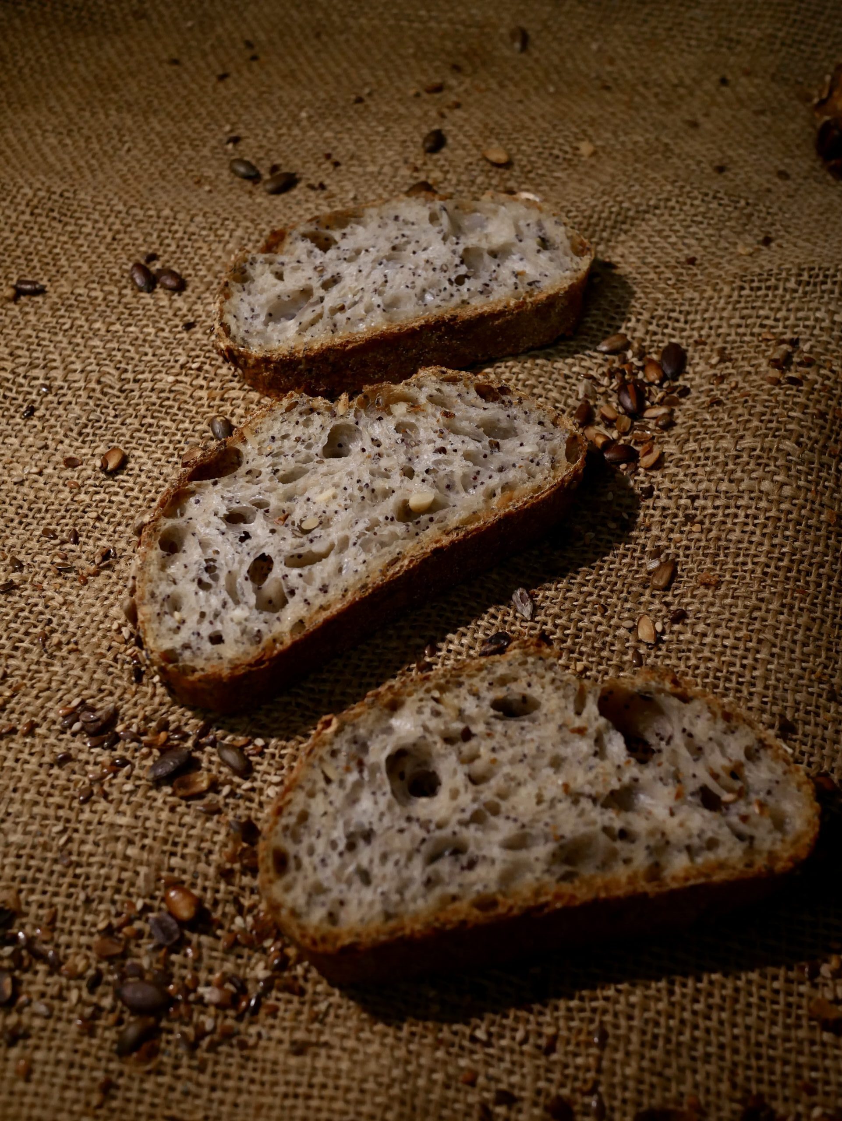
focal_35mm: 40
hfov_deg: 36.0
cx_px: 421
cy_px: 560
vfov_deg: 46.8
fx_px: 1296
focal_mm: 20
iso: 800
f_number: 4
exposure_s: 1/100
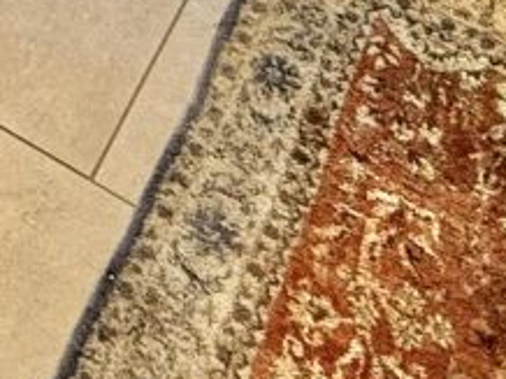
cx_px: -102
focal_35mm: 90
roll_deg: +0.7
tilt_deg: -23.4
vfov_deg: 11.9
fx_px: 1314
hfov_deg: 20.4
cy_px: -635
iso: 320
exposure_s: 1/50
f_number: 2.2
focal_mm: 2.22
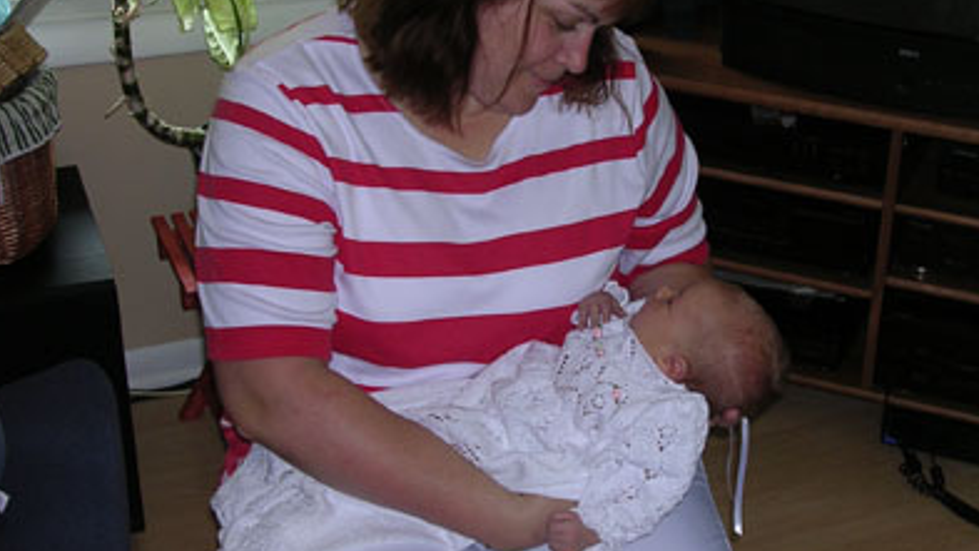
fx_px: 1324
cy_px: 199
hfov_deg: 40.6
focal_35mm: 51
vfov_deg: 23.4
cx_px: 483
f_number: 3
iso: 100
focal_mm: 7.1
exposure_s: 1/60.1
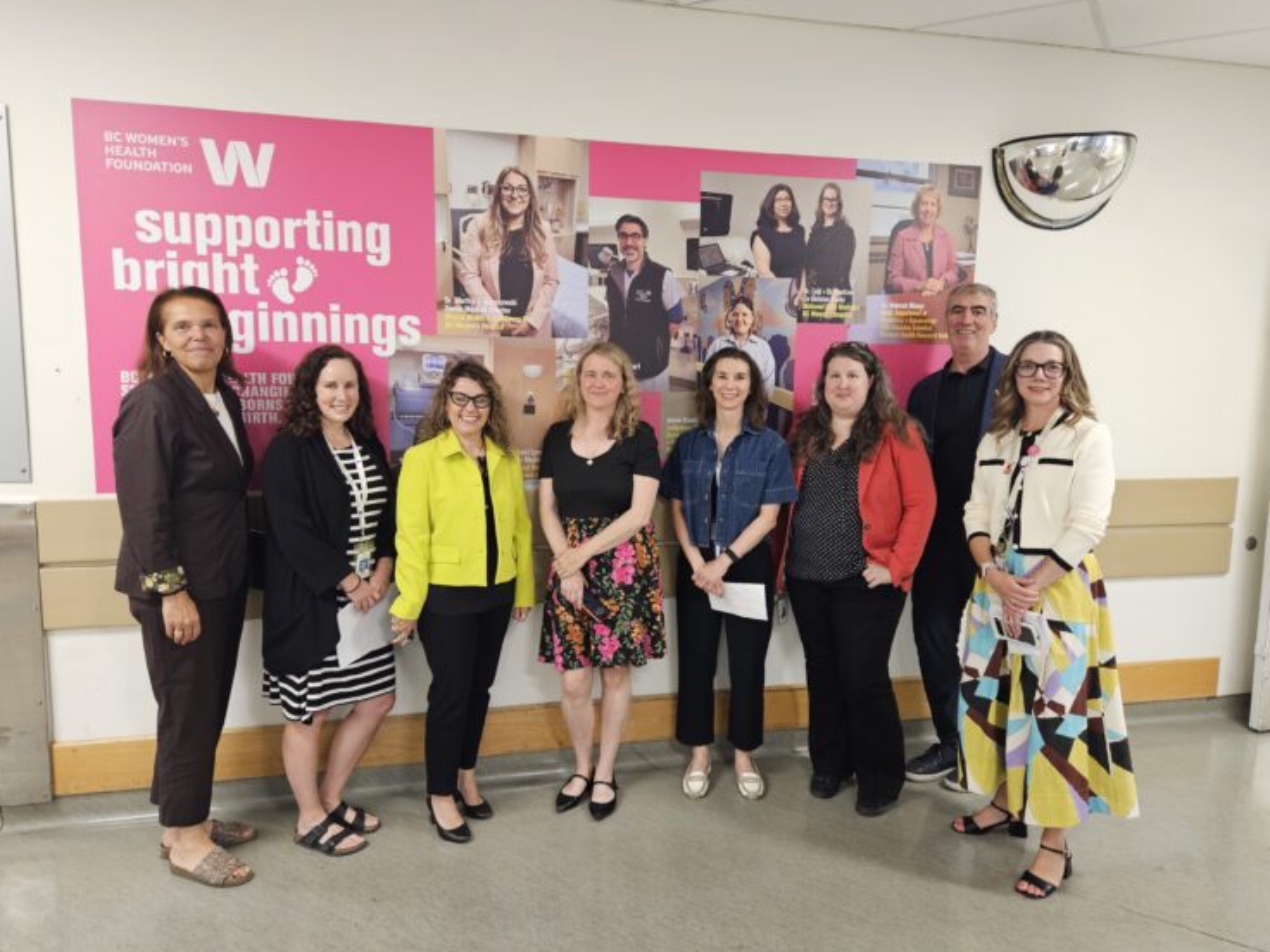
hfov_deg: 71.6
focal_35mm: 24
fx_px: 881
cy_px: 473
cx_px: 638
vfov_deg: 56.8
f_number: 1.8
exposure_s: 1/120
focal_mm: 5.4
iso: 640
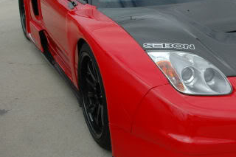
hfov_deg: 32.3
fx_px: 393
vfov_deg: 22.5
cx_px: 195
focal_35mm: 60
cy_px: 54
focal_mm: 20
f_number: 22
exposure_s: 1/60
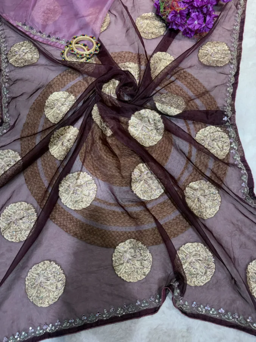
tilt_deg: -74.4
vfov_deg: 67.3
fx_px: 256
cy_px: 171
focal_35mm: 26
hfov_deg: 53.1
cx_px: 128
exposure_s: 1/100
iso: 40
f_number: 1.6
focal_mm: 5.96
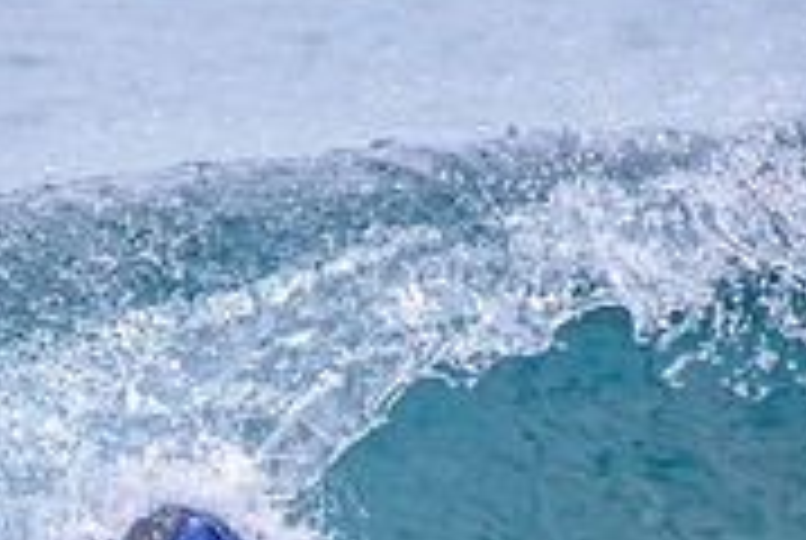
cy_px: 813
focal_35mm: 1983
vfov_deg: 0.7
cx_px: 259
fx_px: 44470
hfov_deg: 1.0
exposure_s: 1/2000
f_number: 5.6
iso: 250
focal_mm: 500
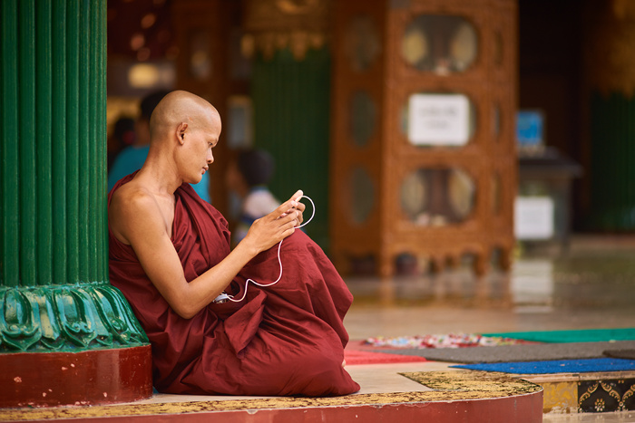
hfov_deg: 10.3
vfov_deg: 6.9
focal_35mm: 200
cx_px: 318
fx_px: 3528
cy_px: 212
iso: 200
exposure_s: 1/60
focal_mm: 200
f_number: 2.8
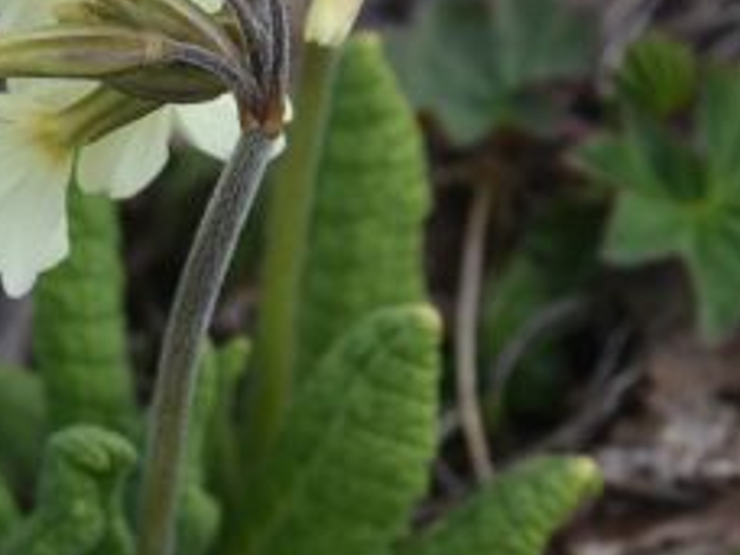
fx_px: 6563
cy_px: 151
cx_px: 169
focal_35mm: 307
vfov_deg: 4.8
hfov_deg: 6.4
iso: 400
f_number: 5.6
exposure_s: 1/1000
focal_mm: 56
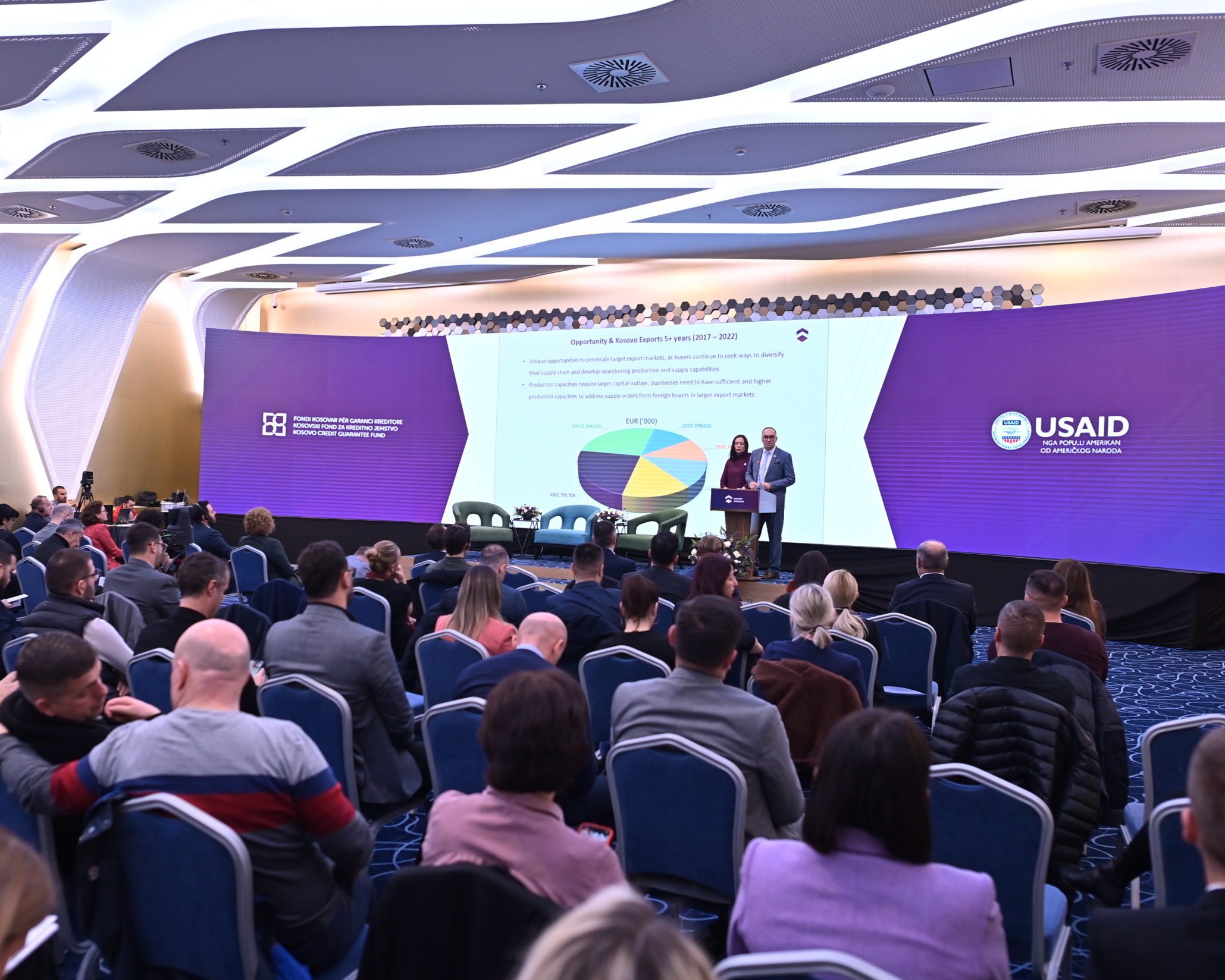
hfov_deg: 61.9
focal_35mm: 28
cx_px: 515
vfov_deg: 51.5
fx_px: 1015
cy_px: 491
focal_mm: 24
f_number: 2.8
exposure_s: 1/125
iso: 1000
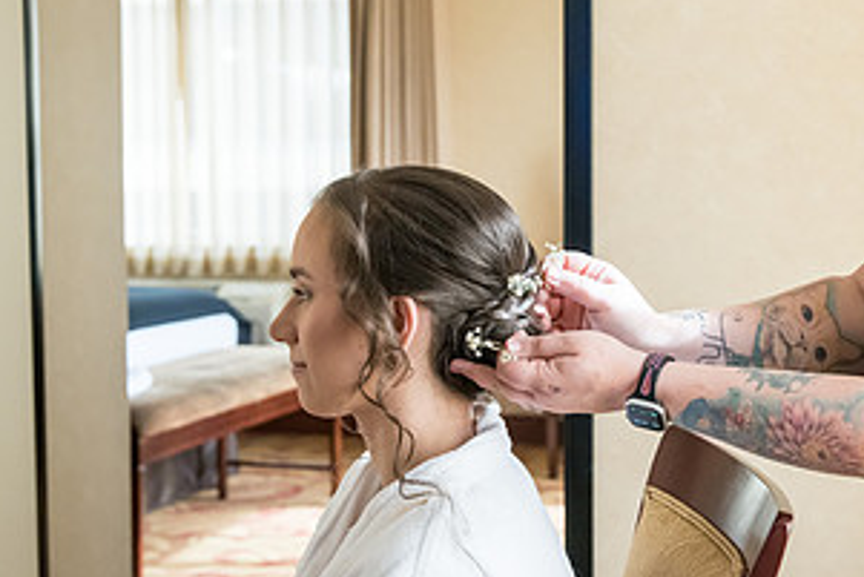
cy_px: 288
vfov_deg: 17.7
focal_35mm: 77
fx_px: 1849
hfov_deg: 26.2
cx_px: 525
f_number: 4.5
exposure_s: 1/320
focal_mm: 40
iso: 2000
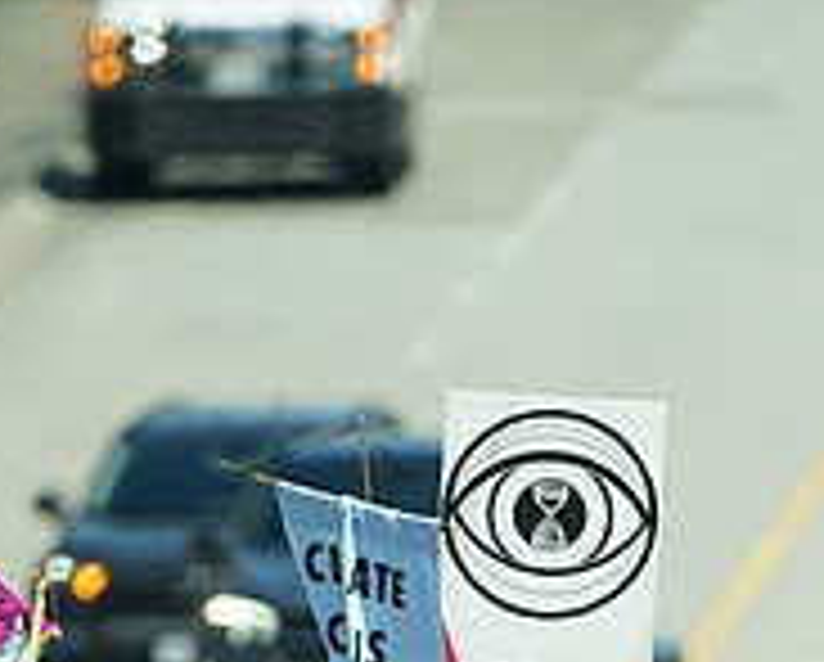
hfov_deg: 0.8
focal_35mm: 2494
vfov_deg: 0.6
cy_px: 781
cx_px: 482
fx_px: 60919
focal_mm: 840
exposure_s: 1/320
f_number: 6.3
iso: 100
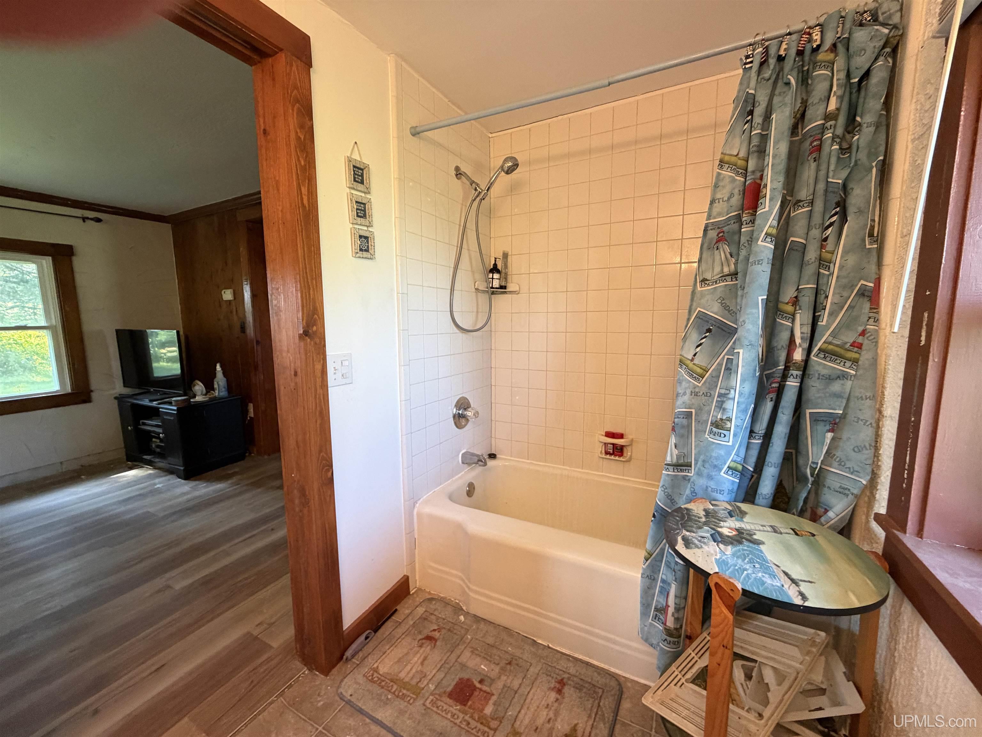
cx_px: 491
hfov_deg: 102.1
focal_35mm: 14
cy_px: 368
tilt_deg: -8.6
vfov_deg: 85.7
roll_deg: +1.1
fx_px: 397
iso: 320
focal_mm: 2.22
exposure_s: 1/60
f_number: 2.2
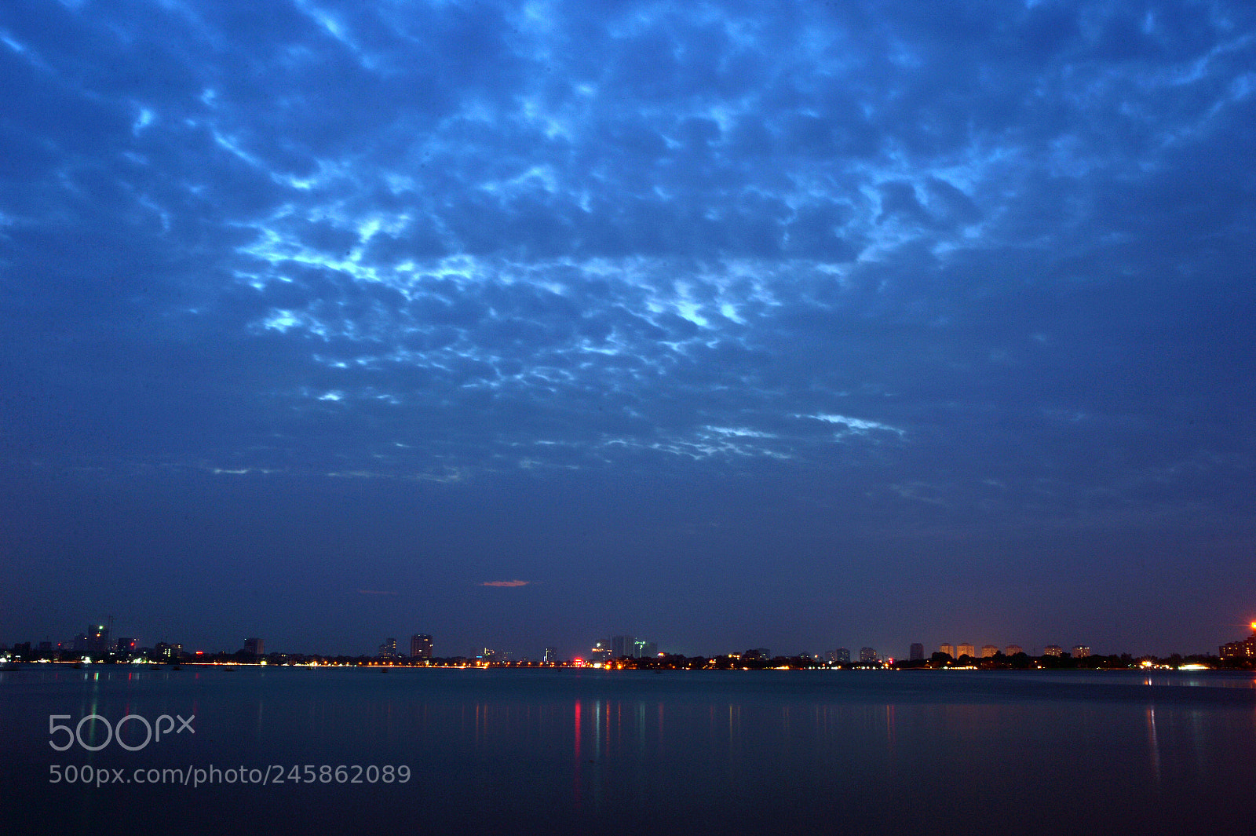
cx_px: 628
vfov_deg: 37.8
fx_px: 1220
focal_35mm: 35
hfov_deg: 54.5
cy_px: 418
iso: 100
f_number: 22
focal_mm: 35
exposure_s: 15
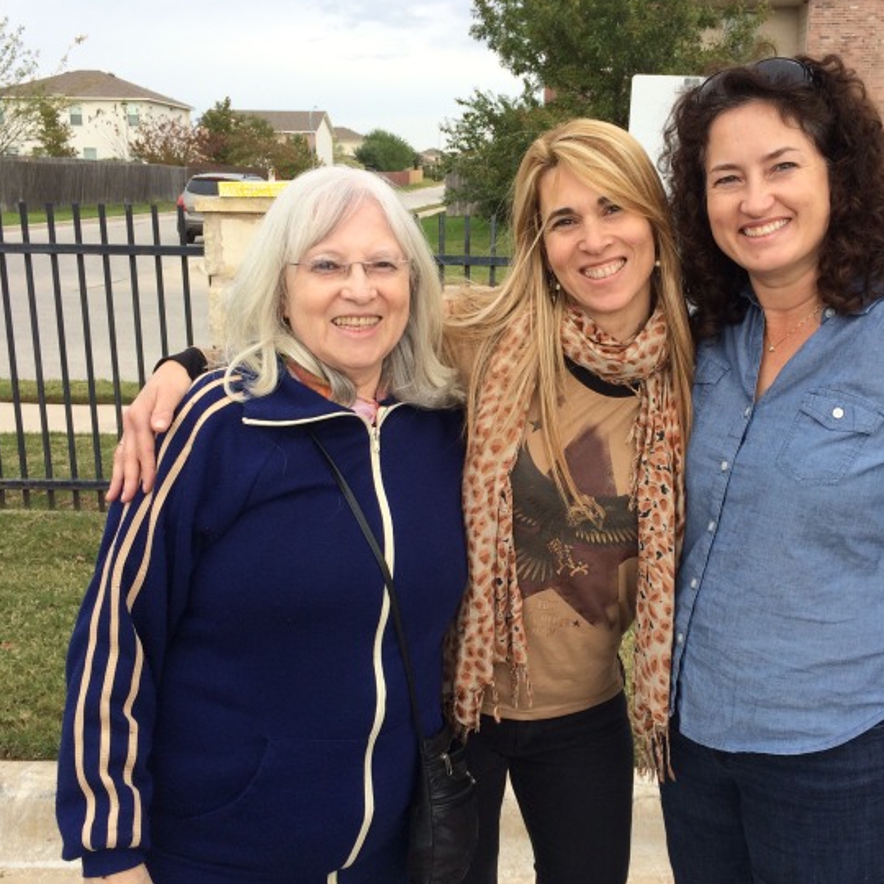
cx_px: 534
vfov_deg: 43.8
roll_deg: +0.5
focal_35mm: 38
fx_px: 1098
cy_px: 468
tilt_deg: -14.9
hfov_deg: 43.6
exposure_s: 1/562
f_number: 2.2
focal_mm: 4.15
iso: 32
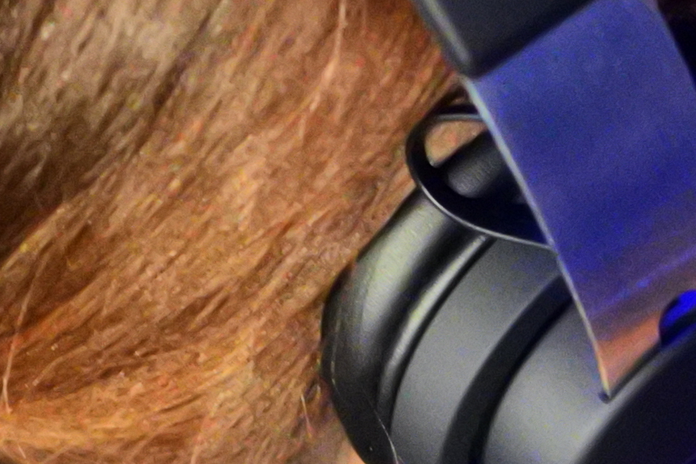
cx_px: 553
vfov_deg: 9.3
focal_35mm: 148
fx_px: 2861
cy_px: 153
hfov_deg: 13.8
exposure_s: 1/100
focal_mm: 18.5
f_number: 1.8
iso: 6400
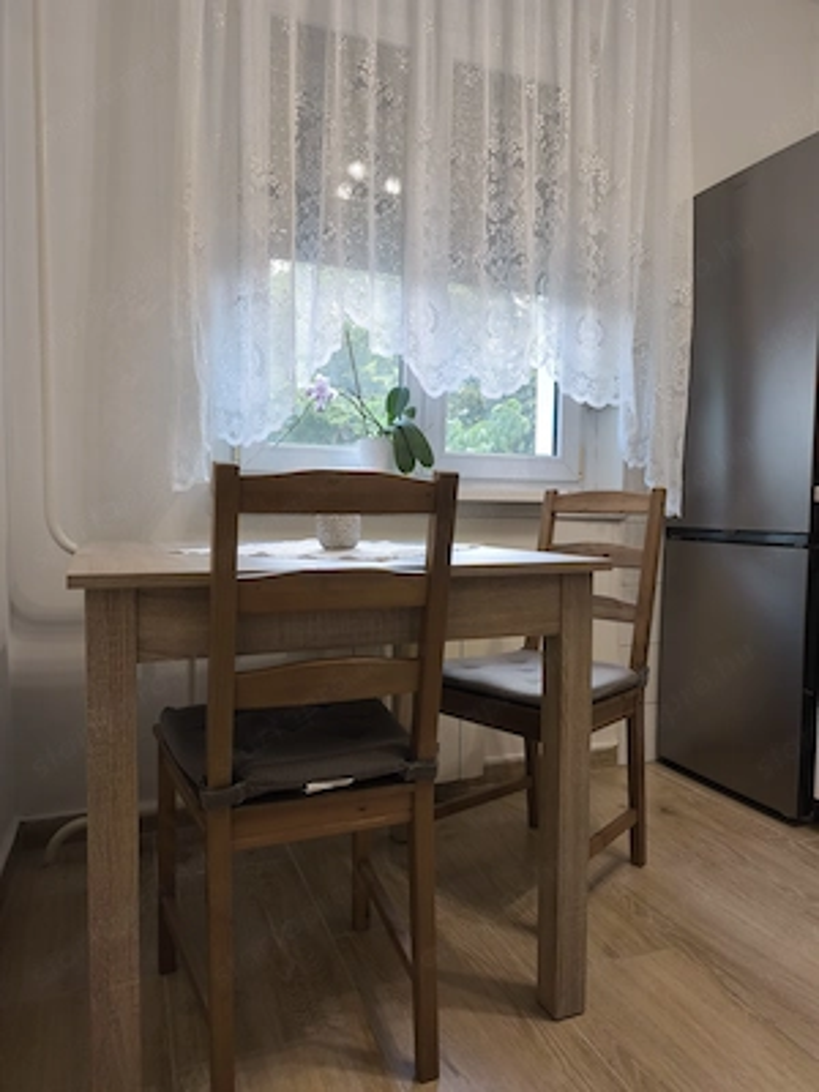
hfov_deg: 58.9
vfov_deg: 73.9
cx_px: 410
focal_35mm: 23
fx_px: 726
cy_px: 546
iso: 200
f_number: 1.6
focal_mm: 6.57
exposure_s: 1/50
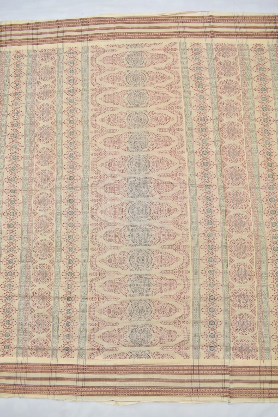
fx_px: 313
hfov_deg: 47.9
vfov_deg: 67.4
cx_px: 139
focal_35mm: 27
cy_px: 208
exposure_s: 1/40
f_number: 5.6
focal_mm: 18
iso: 640
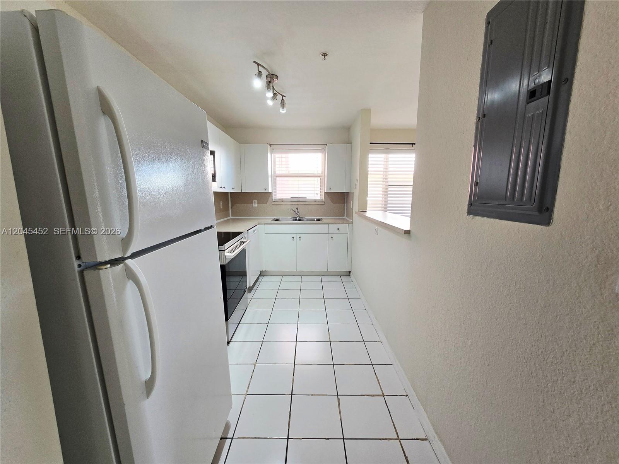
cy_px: 232
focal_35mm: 13
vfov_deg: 89.9
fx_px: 232
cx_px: 310
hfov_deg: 106.2
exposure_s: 1/120
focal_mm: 2.2
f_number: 2.2
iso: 100
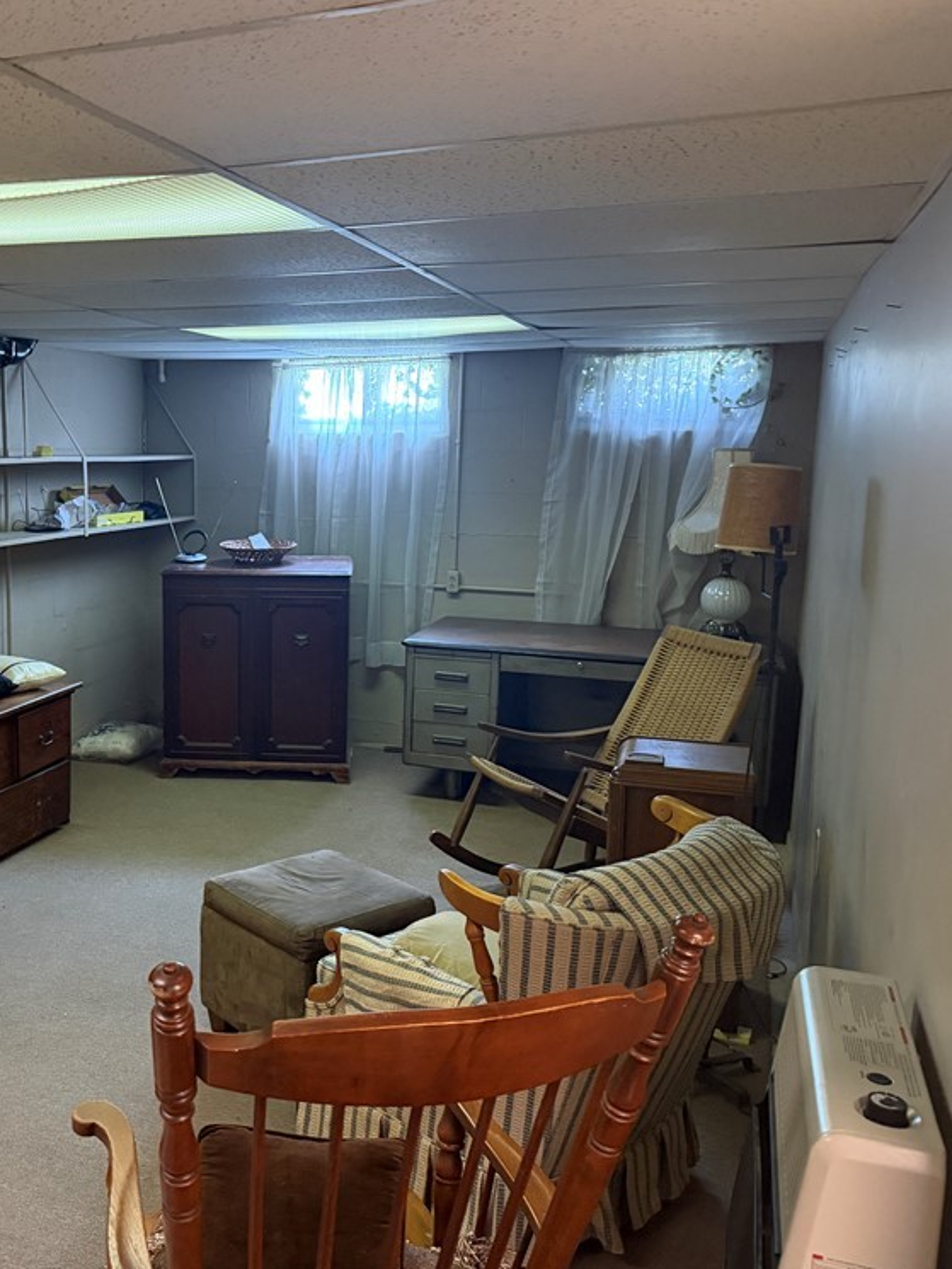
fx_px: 1210
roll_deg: +0.4
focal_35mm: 33
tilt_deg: -7.8
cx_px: 216
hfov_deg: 41.4
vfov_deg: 55.3
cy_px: 625
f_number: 1.78
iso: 640
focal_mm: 6.76
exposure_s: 1/40
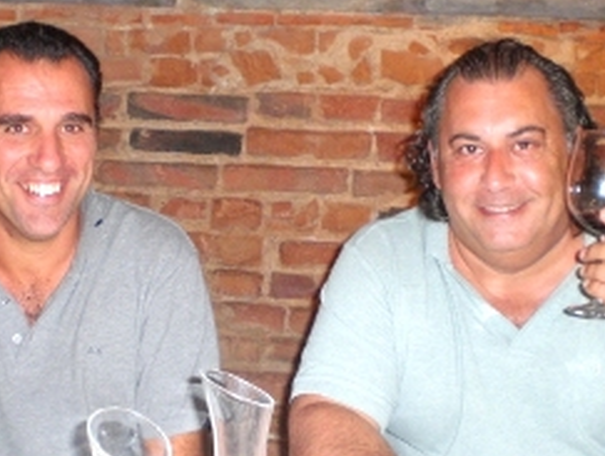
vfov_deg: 23.7
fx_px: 1085
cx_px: 265
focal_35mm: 62
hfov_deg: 31.1
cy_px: 227
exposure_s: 1/60
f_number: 3.1
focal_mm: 6.3
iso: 200
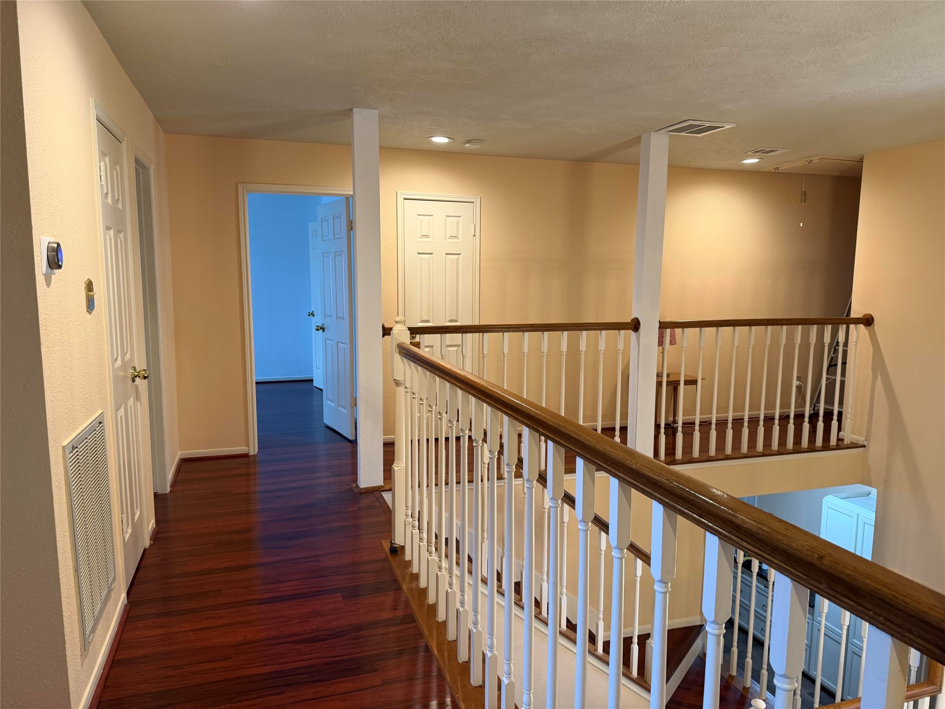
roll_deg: -0.1
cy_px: 354
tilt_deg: -7.1
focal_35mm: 24
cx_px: 472
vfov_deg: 56.8
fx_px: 655
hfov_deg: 71.6
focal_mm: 6.76
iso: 200
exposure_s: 1/60
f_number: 1.78
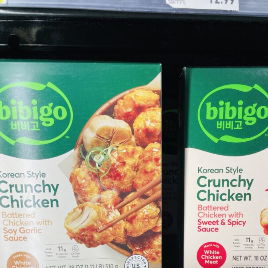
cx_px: 159
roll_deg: +1.2
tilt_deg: -11.8
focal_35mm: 39
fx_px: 342
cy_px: 224
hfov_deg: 42.7
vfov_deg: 40.6
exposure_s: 1/120
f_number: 1.6
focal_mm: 4.2
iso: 64
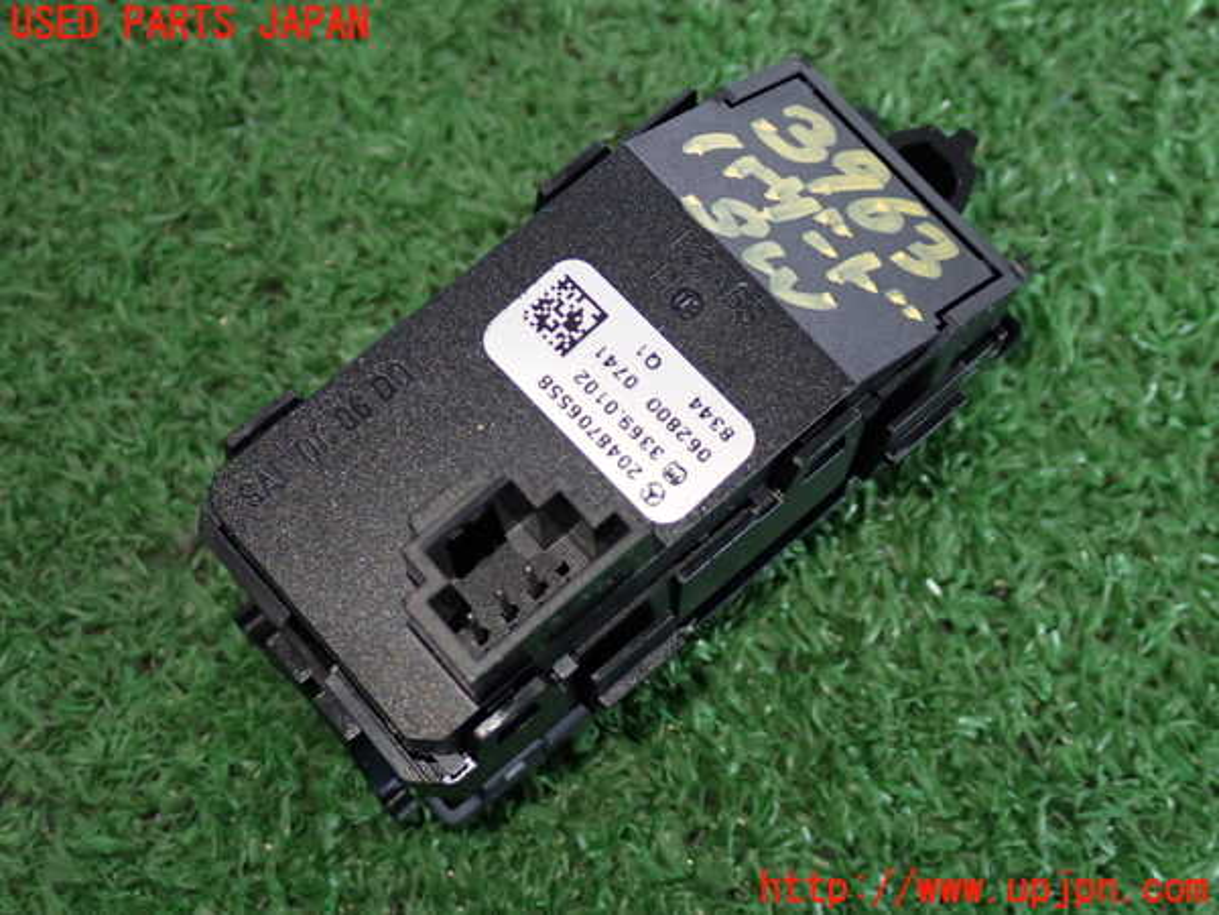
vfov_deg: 25.2
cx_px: 610
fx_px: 2042
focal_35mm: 58
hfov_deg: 33.2
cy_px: 458
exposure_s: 1/60
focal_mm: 10.35
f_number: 3.5
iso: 400
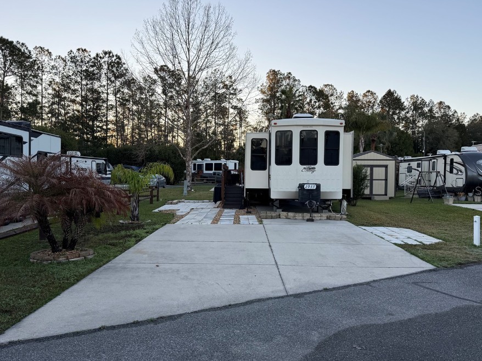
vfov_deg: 49.7
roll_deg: -0.3
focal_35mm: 28
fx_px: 390
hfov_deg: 63.5
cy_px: 190
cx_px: 246
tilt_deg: -1.8
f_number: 1.78
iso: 100
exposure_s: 1/780
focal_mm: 6.76
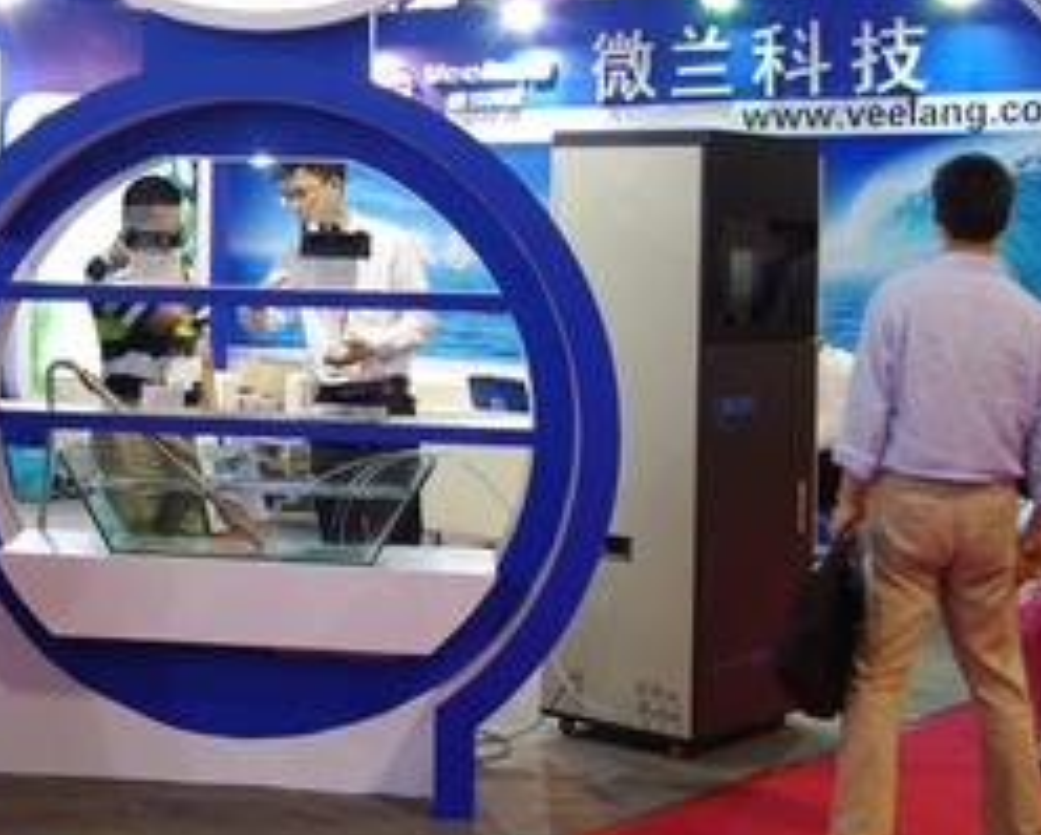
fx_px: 2098
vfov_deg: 22.2
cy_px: 162
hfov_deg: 27.3
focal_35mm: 68
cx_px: 197
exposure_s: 1/50
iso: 800
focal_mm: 20
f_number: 4
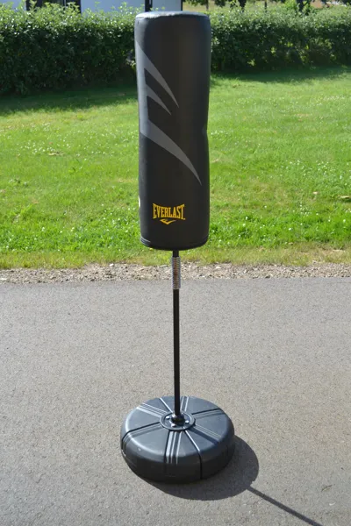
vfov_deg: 46.4
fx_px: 614
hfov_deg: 31.9
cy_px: 263
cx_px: 176
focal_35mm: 42
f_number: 7.1
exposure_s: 1/200
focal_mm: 28
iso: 100
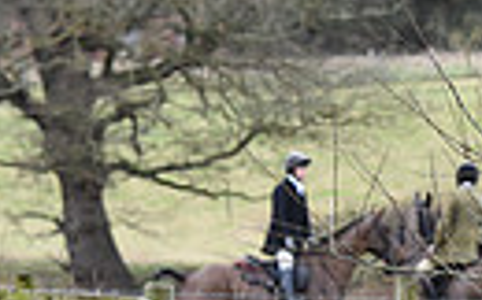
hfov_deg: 4.4
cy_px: 707
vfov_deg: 2.7
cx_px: 241
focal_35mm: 478
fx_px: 6274
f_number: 5.6
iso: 2200
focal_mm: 105
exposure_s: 1/1250
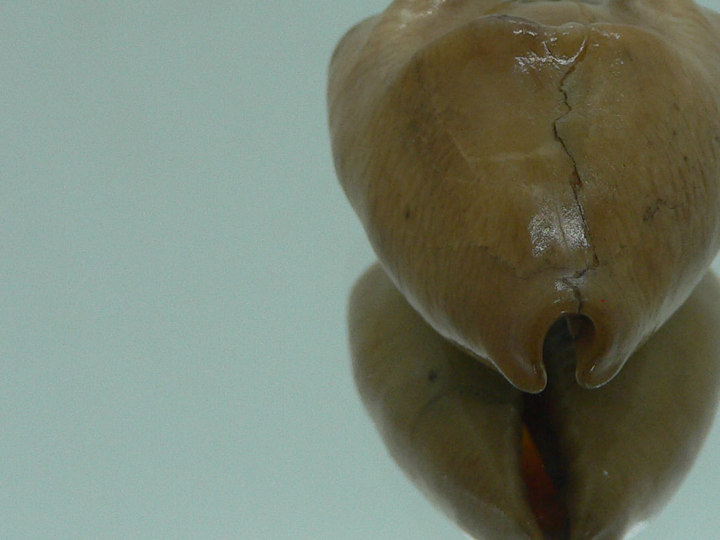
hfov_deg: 29.0
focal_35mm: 66
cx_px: 527
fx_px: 1373
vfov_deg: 22.2
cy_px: 201
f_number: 2.8
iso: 80
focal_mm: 4.6
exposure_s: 1/60
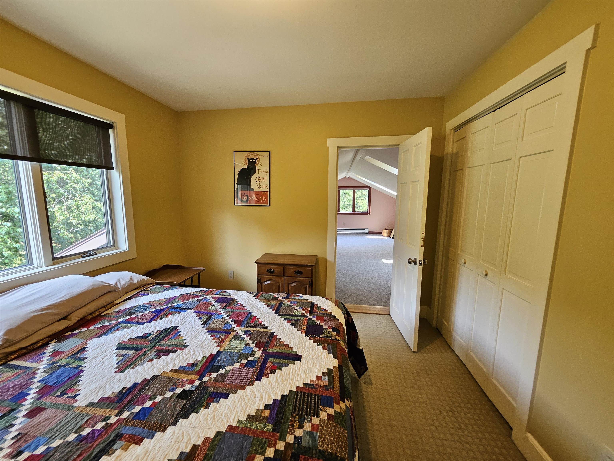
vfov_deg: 89.9
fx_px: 231
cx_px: 307
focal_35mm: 13
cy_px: 230
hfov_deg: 106.2
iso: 160
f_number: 2.2
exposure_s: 1/60
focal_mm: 1.74
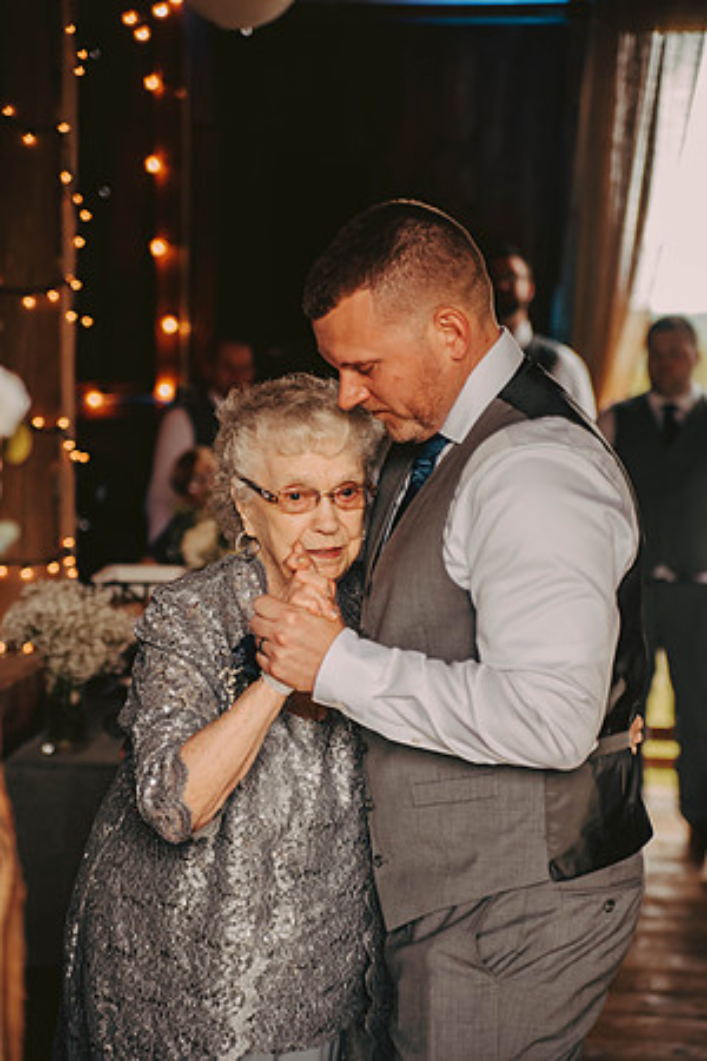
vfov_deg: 27.0
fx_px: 2209
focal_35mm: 75
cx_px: 354
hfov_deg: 18.2
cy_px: 530
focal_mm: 75
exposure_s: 1/200
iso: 800
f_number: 2.8
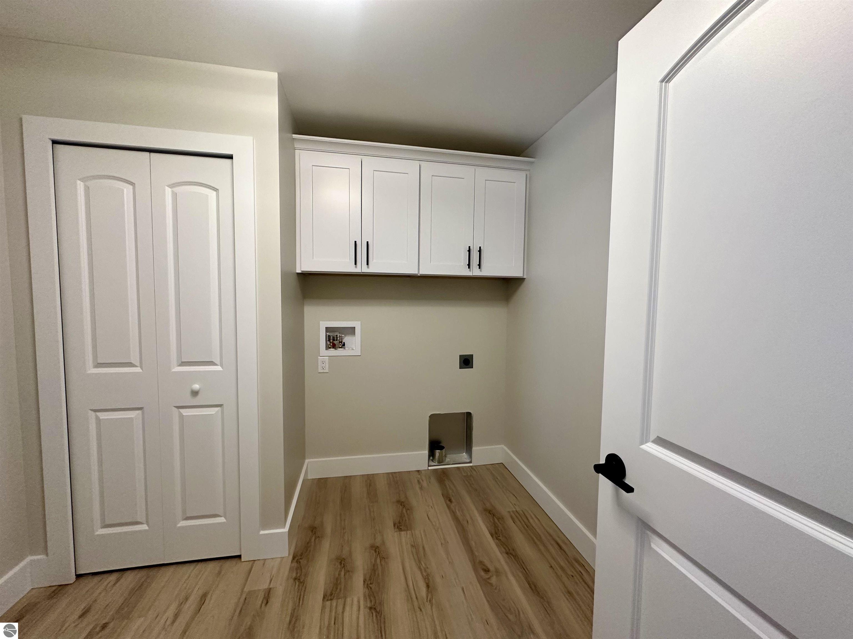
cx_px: 426
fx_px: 345
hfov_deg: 102.1
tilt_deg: -4.3
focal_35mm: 14
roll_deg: -0.3
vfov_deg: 85.7
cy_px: 320
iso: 250
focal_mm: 2.22
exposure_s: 1/120
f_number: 2.2
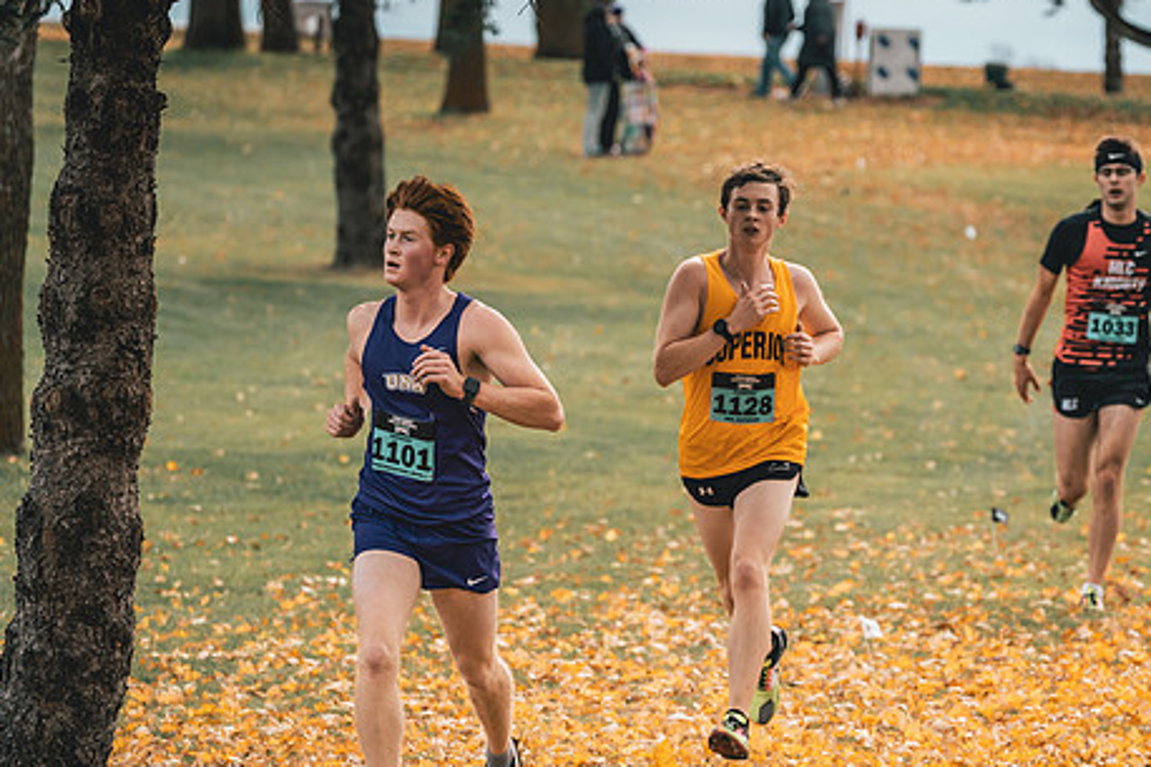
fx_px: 9140
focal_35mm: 286
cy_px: 469
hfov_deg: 7.2
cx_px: 714
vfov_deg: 4.8
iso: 400
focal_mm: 223
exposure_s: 1/1000
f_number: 6.3
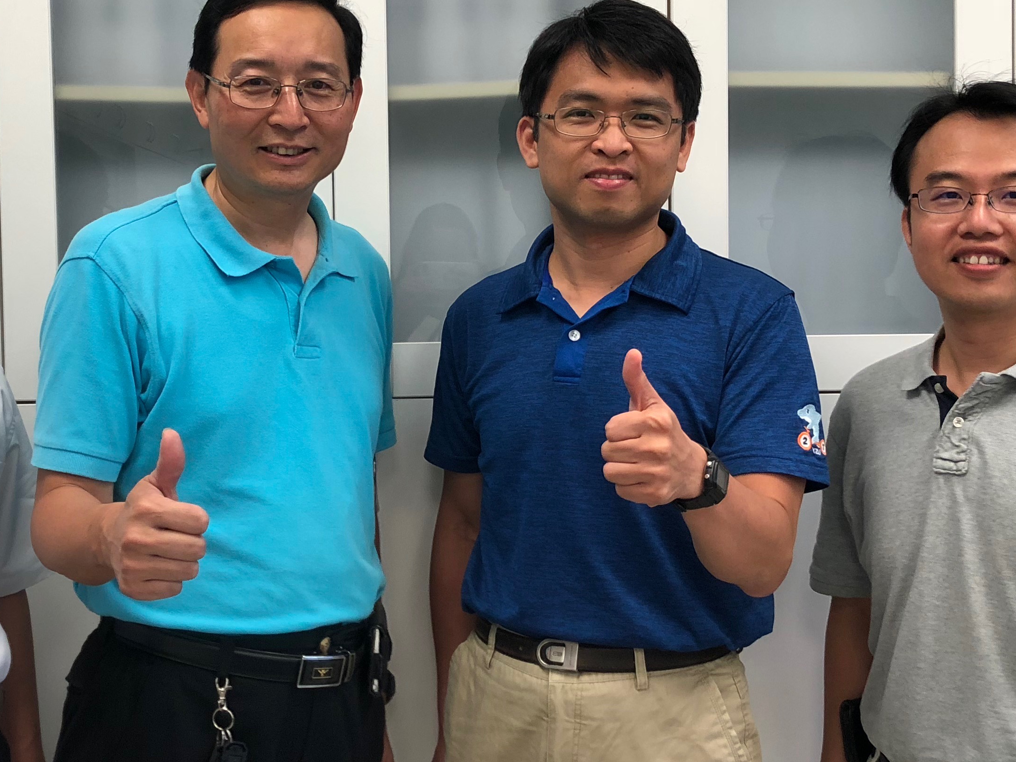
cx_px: 393
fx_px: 1585
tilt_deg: -2.0
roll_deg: +1.0
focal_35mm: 54
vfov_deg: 27.0
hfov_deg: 35.4
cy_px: 340
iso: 32
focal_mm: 3.99
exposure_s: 1/30
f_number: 1.8
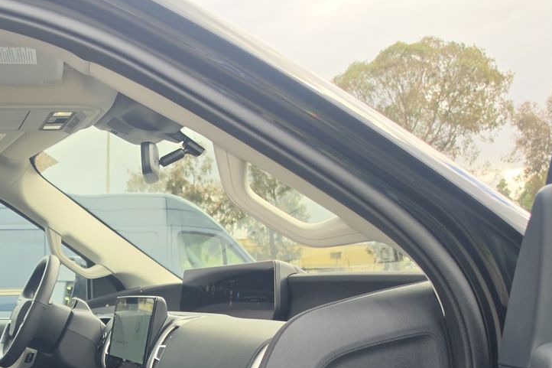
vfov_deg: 23.3
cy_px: 445
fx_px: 812
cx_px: -18
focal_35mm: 53
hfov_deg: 33.8
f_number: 1.4
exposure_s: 1/231
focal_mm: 6.5
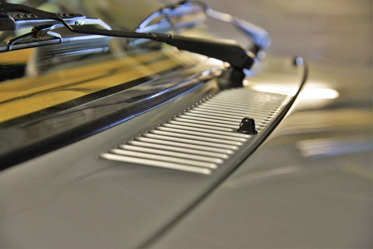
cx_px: 186
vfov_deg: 19.5
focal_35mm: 70
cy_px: 124
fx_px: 726
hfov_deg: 28.8
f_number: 5
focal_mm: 70
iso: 800
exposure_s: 1/50
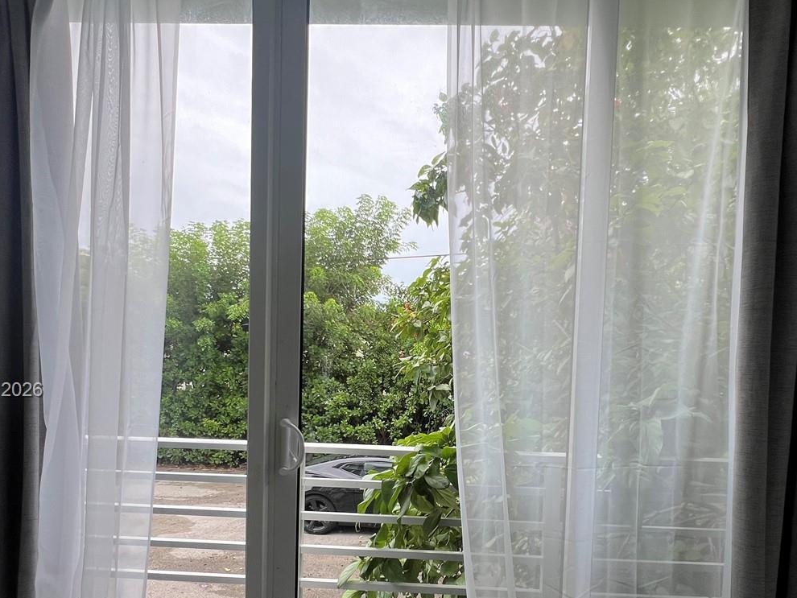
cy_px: 391
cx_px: 436
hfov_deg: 78.8
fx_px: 484
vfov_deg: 62.1
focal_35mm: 21
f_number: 1.8
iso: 32
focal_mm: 1.57
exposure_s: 1/112
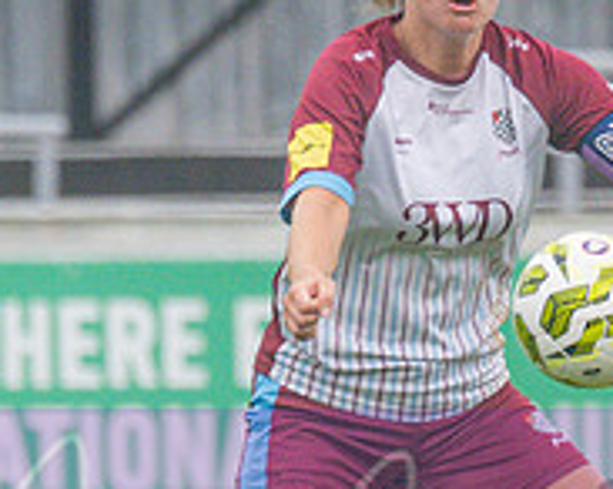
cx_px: 652
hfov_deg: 0.8
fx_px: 44547
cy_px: 347
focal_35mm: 2458
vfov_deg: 0.6
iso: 1000
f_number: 4
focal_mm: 300
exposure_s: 1/1250
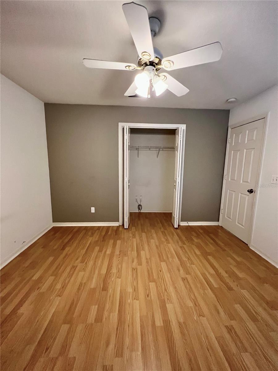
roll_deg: -0.4
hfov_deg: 89.9
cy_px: 186
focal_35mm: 13
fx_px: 139
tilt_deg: -7.7
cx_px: 139
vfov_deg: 106.2
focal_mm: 1.57
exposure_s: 1/60
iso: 640
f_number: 1.8
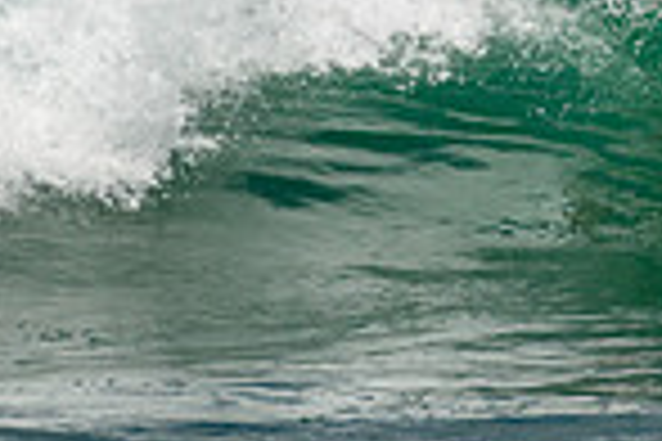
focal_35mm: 3150
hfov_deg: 0.7
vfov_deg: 0.4
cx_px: 824
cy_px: -250
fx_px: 57920
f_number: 11
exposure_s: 1/2000
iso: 560
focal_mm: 800
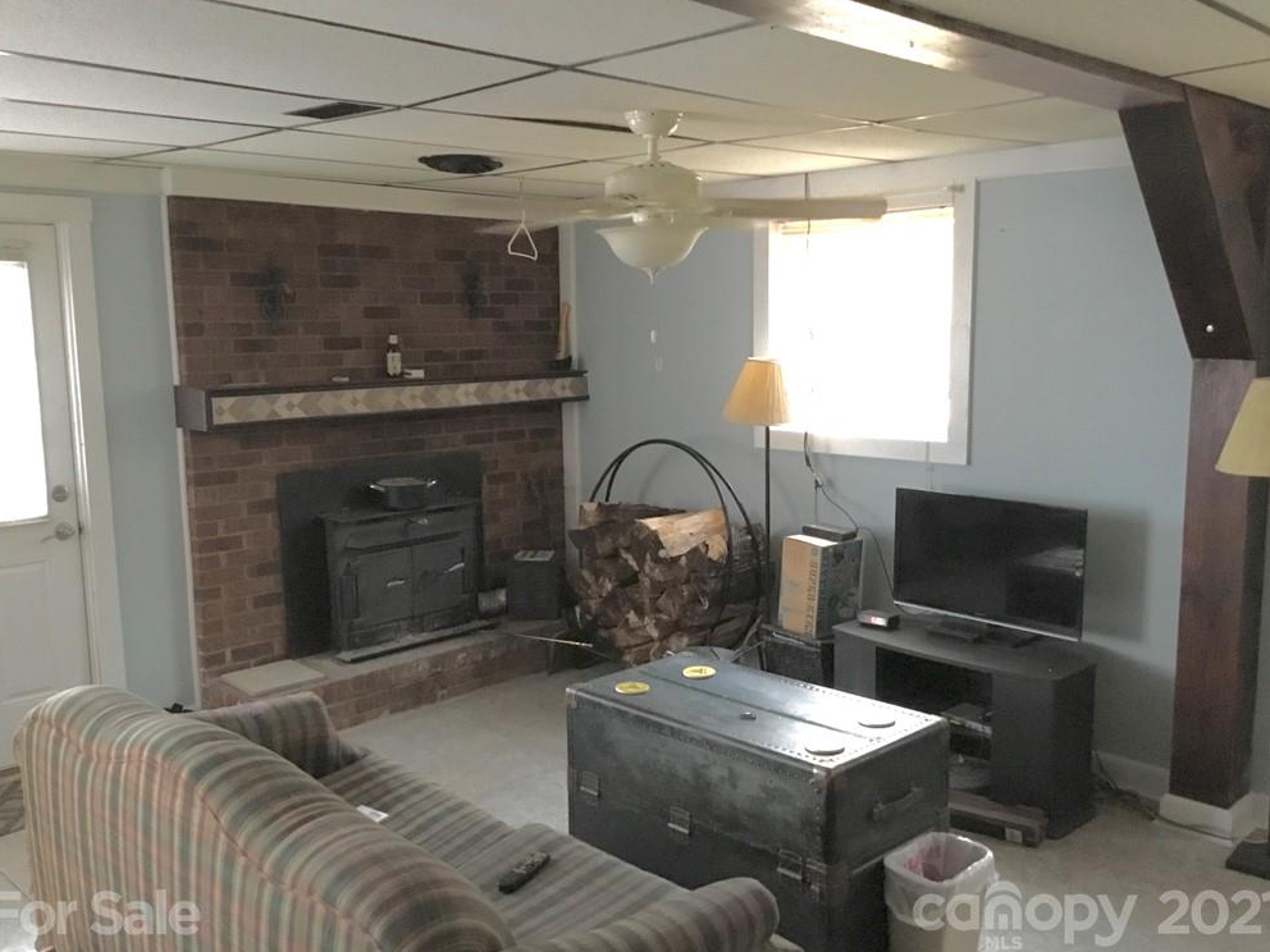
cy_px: 484
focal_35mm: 32
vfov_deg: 44.2
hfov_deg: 56.8
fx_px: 1174
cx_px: 638
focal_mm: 3.3
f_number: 2.4
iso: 500
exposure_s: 1/17
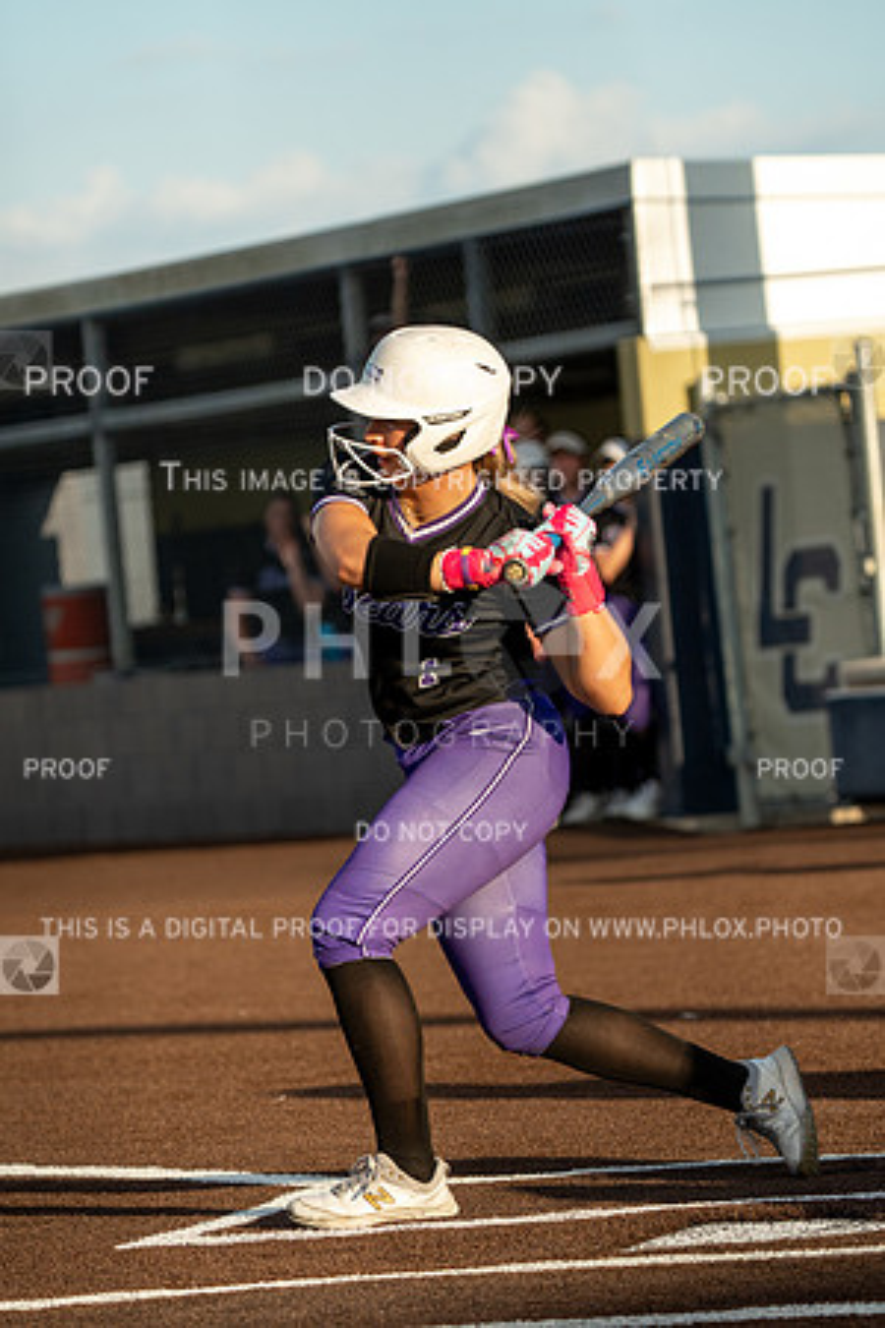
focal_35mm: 200
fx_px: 7374
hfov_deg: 6.9
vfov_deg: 10.3
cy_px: 664
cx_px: 442
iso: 400
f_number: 5.6
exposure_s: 1/1250
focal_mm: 200
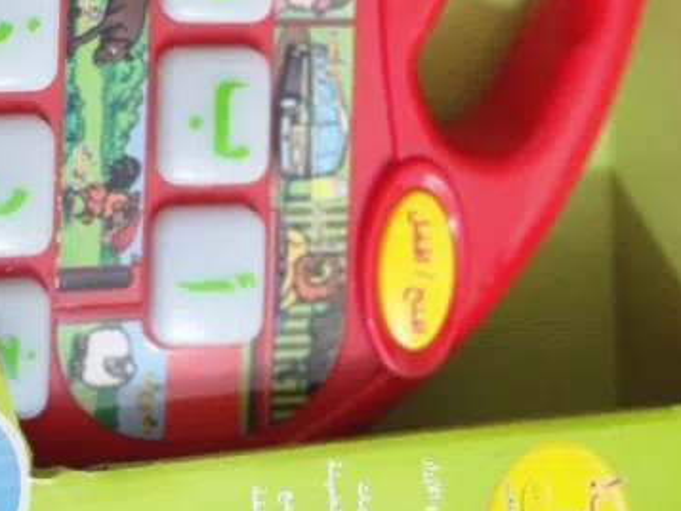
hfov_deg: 21.7
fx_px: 1732
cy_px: -302
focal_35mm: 88
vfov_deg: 15.3
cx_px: 52
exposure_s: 1/33.3
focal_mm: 6.4
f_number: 1.8
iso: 500
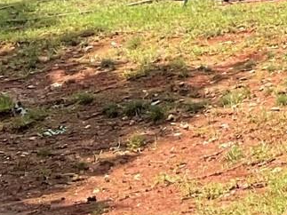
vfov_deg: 7.9
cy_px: -101
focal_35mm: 184
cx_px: 819
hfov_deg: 9.0
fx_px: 1525
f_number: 1.8
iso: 16
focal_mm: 3
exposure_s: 1/568
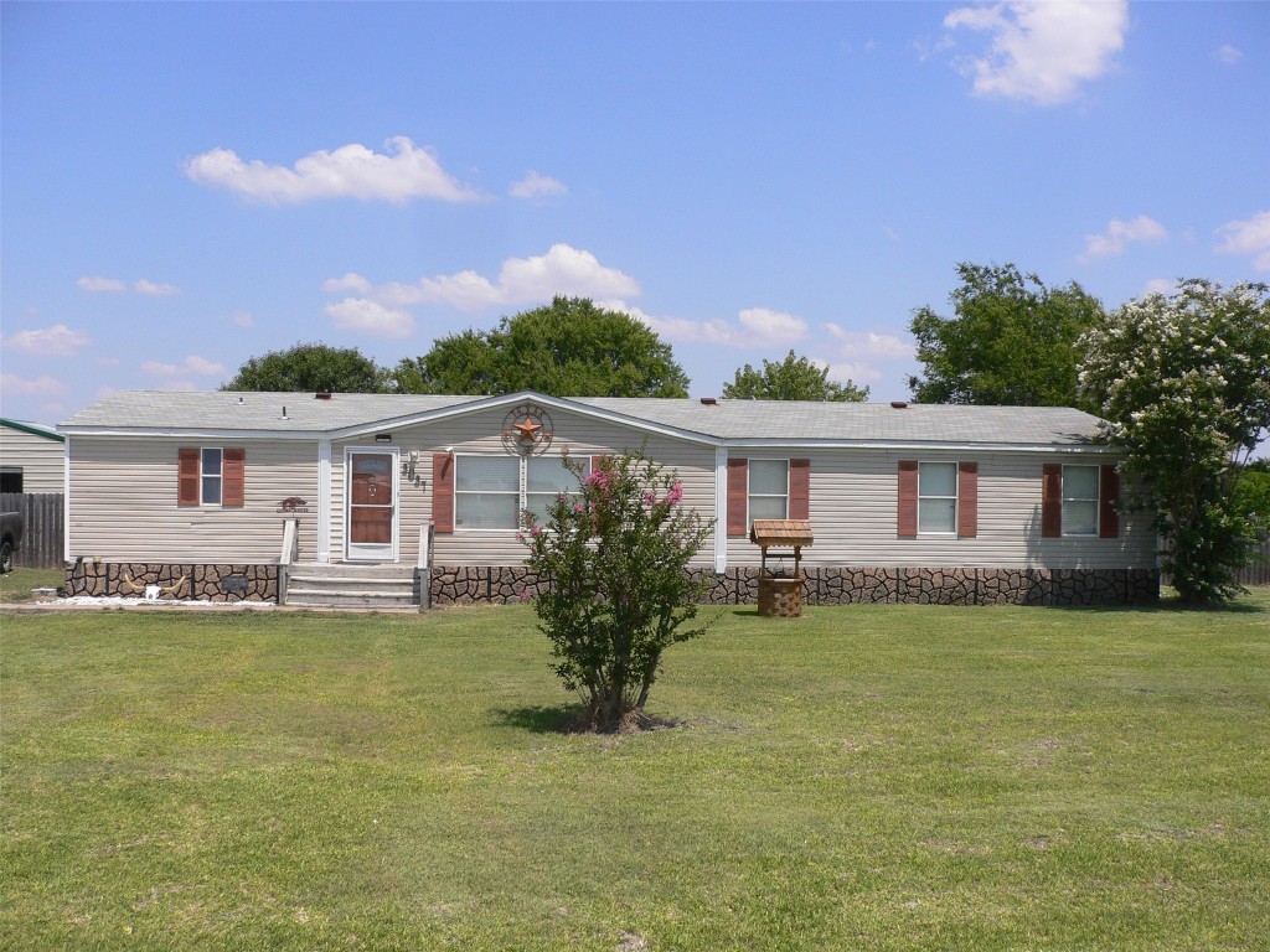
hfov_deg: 52.6
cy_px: 476
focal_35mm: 35
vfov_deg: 40.7
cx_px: 635
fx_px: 1284
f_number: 5.6
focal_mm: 5.8
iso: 80
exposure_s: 1/400
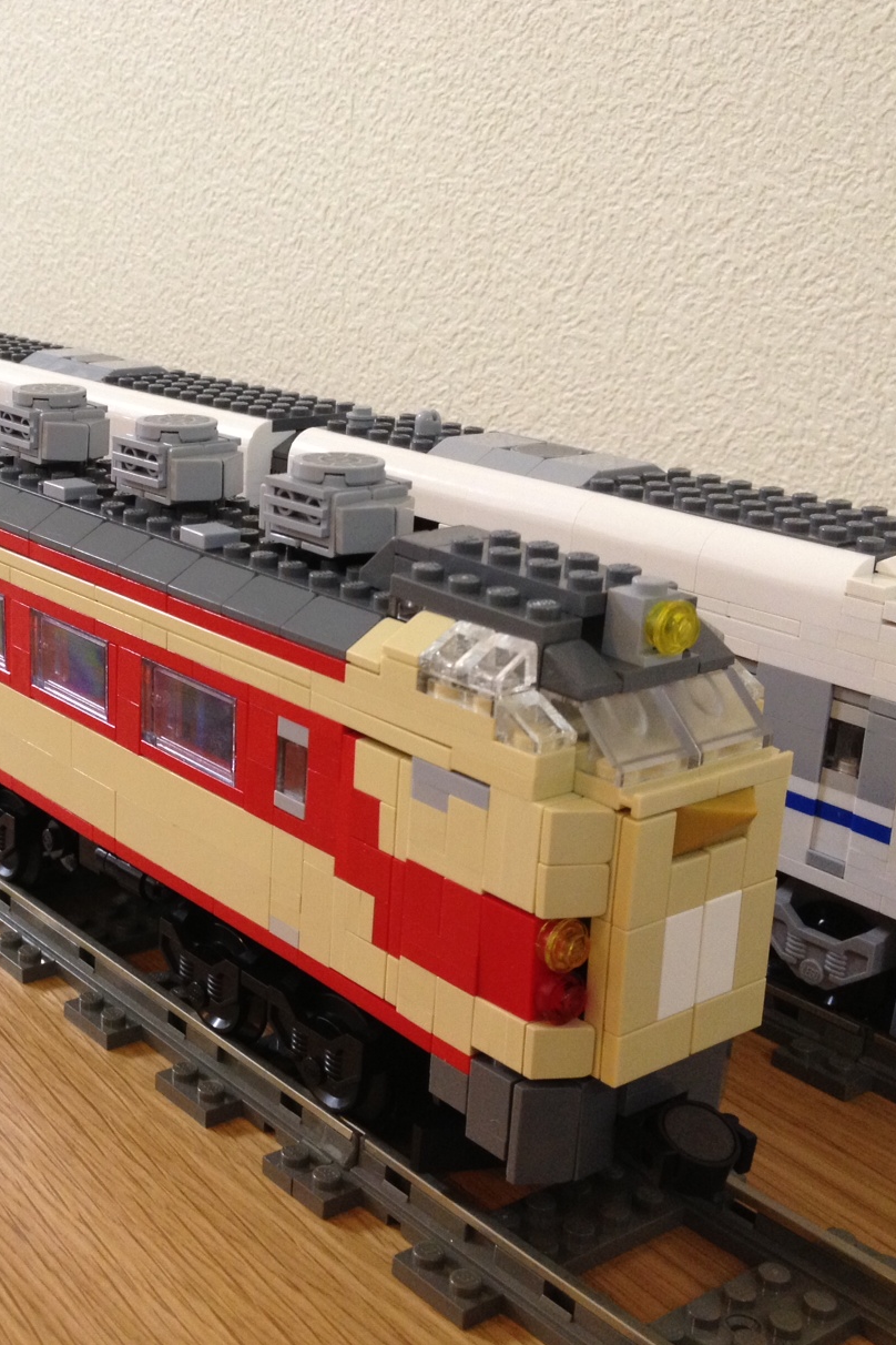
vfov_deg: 40.3
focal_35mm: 49
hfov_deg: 27.0
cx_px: 171
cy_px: 670
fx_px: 1829
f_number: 2.4
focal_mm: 4.28
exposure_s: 1/20
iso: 160
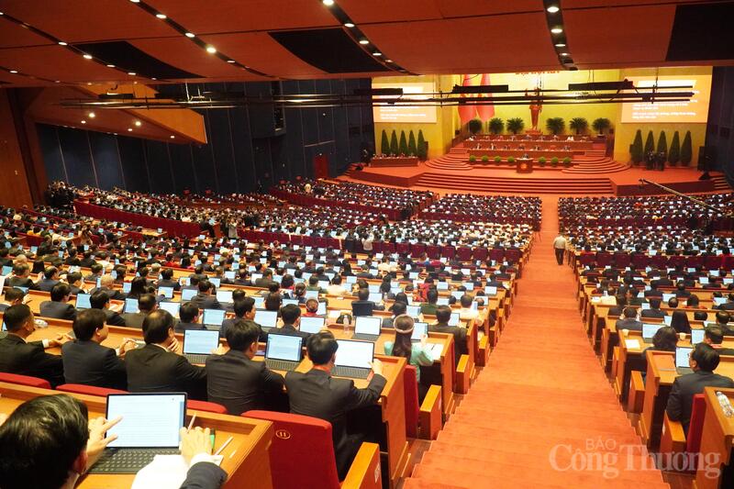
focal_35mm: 28
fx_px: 581
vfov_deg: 45.7
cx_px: 367
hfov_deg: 64.6
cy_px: 244
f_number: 5
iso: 10000
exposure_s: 1/320
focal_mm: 19
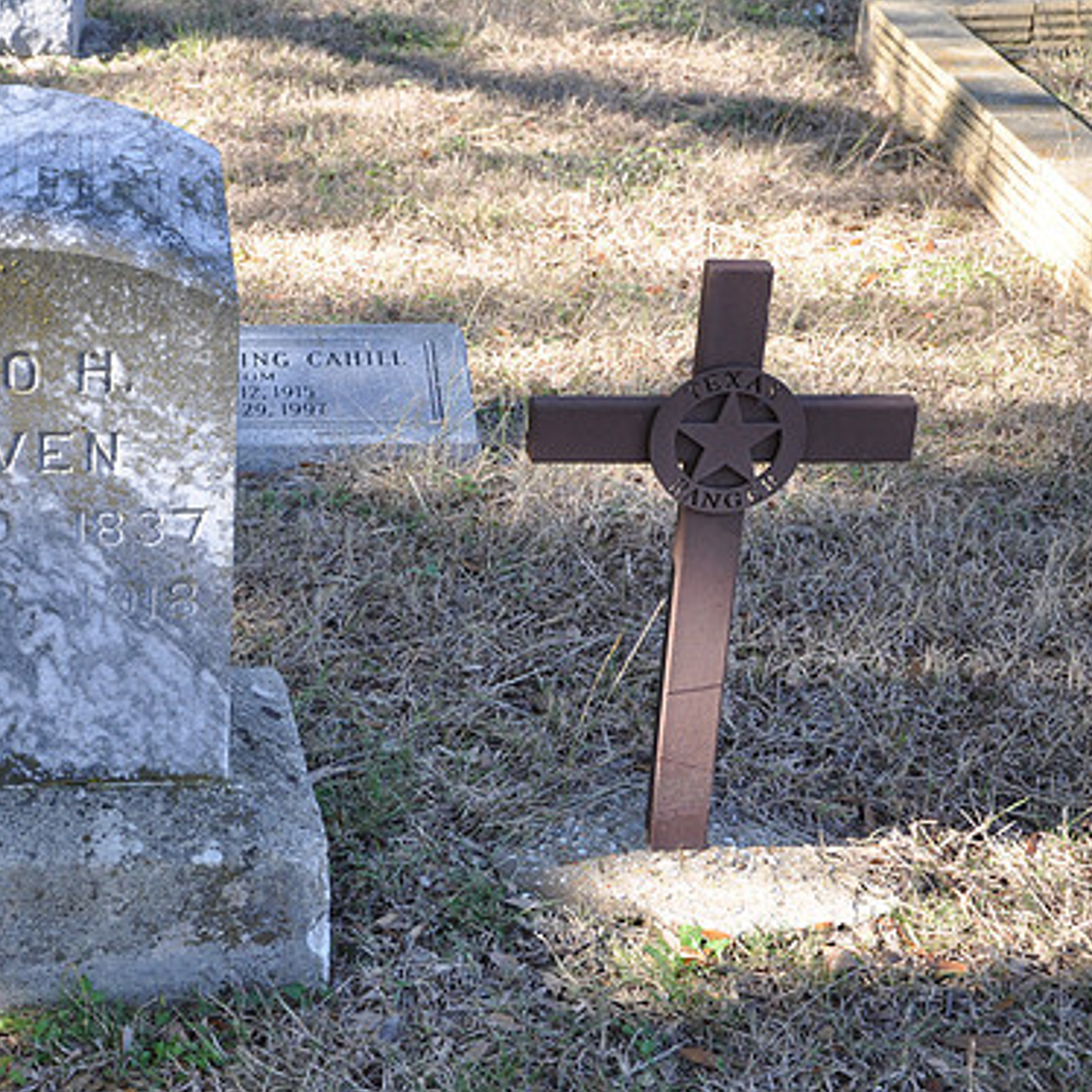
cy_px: 539
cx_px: 266
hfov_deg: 22.8
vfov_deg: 23.1
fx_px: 2677
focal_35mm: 75
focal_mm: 38
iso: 200
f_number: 7.1
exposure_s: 1/50
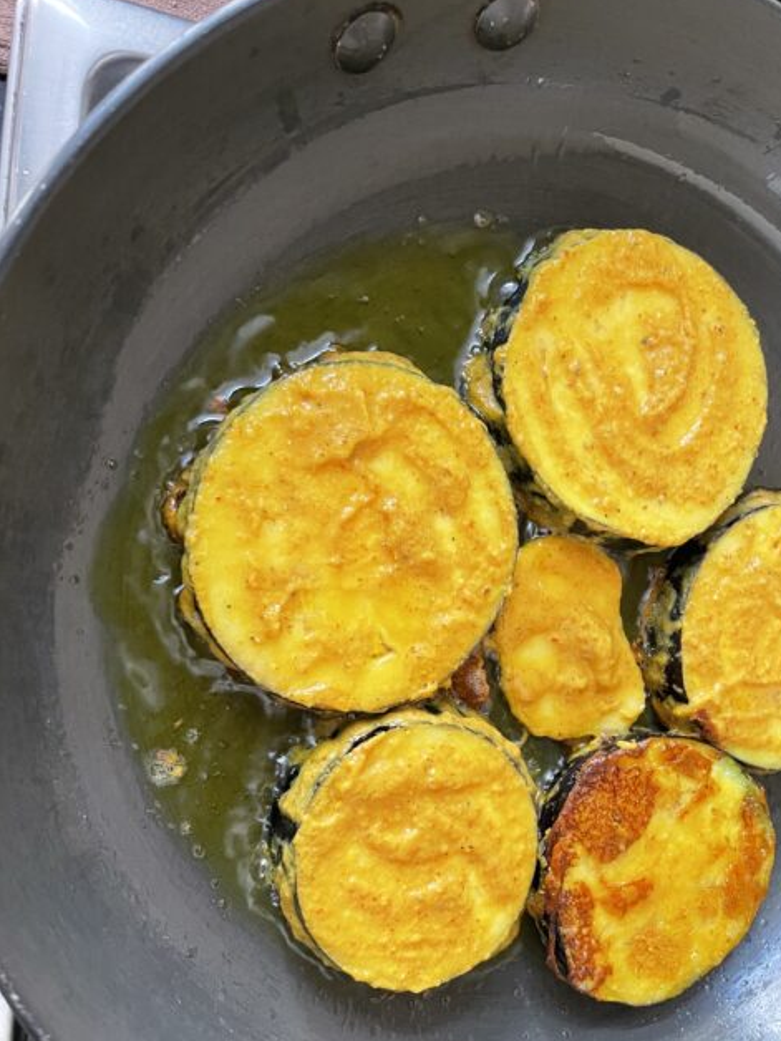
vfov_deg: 56.4
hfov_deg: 43.9
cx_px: 478
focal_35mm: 32
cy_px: 621
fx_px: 963
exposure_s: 1/50
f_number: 1.6
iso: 400
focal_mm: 4.2
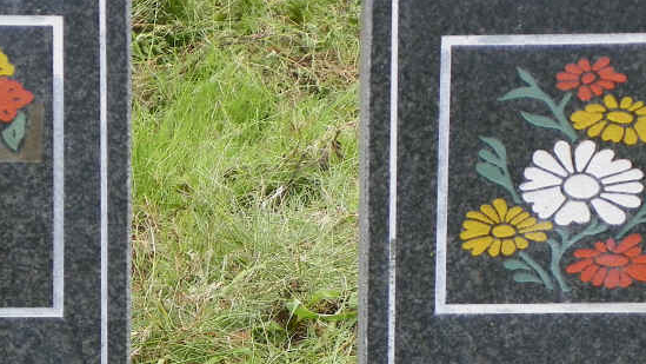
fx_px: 4403
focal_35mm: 257
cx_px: 271
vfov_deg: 4.7
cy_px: 292
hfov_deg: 8.4
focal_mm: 19.2
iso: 64
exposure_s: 1/100
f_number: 4
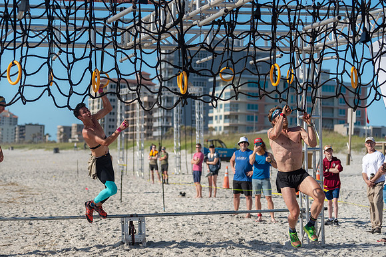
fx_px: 854
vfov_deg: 17.2
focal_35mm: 80
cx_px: 180
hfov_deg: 25.5
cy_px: 120
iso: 280
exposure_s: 1/4000
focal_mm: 70
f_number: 2.8
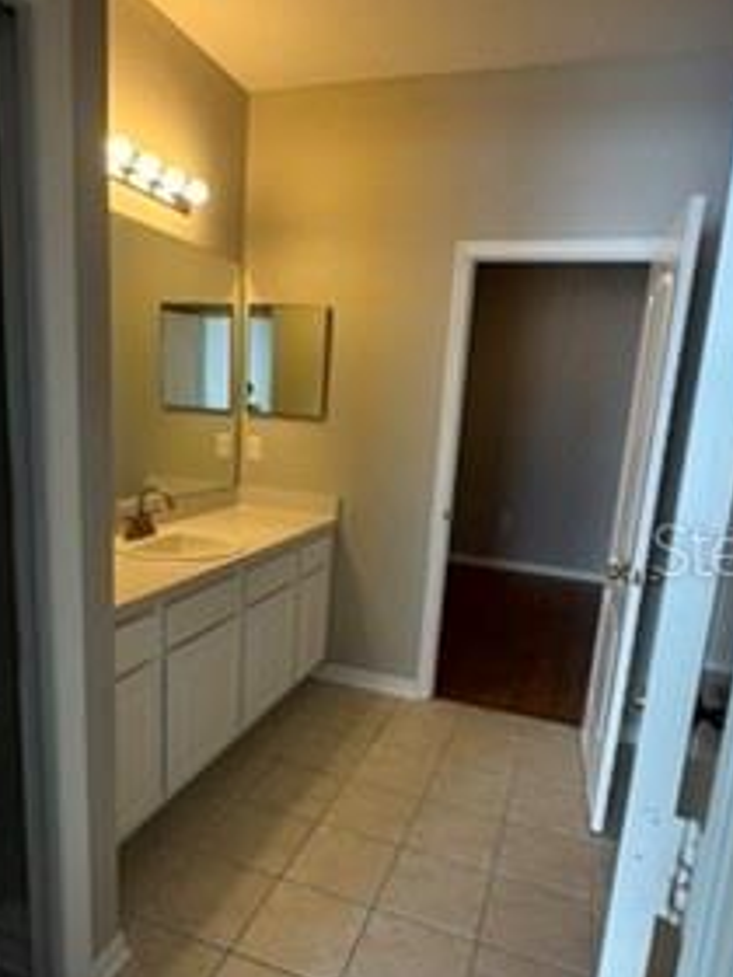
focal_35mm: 24
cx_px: 353
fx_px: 678
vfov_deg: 71.3
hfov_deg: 56.8
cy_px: 548
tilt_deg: -11.8
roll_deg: -2.8
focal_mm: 2.22
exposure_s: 1/120
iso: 200
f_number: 2.2
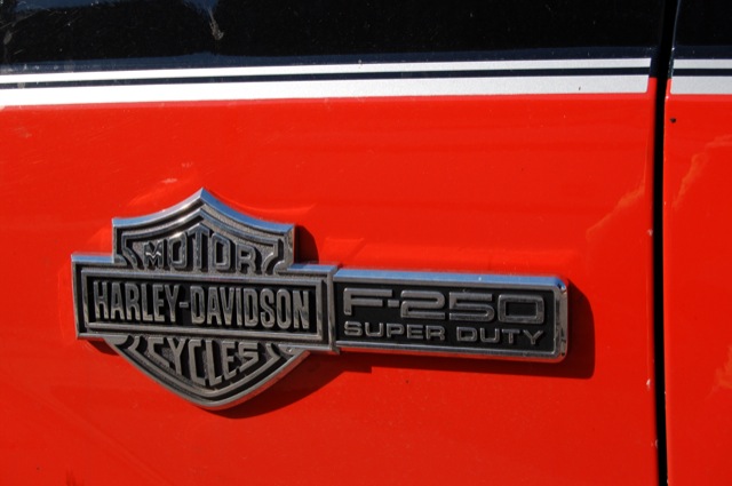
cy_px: 243
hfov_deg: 27.0
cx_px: 366
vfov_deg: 18.1
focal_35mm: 75
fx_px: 1523
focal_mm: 50
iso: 200
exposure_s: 1/400
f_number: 10
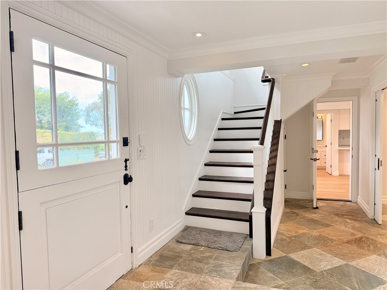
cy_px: 145
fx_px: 268
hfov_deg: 71.6
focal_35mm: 24
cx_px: 194
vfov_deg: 56.8
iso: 100
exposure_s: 1/237
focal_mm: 6.76
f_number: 1.78
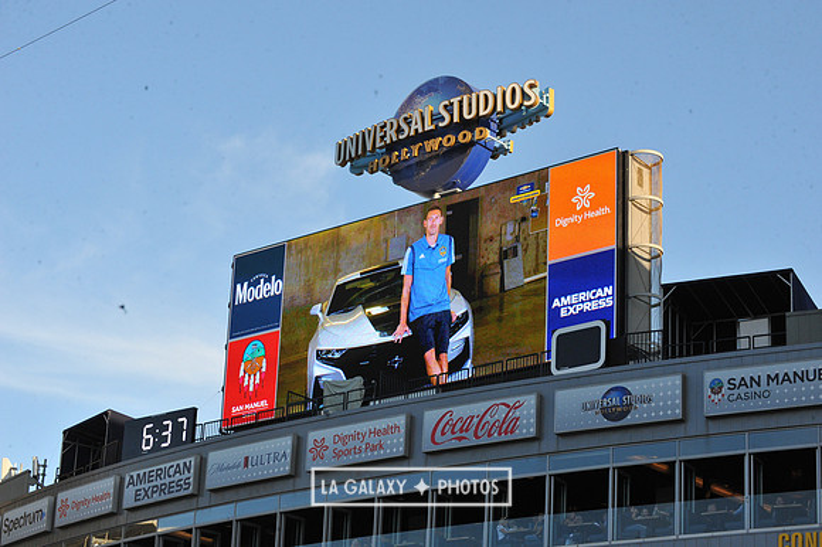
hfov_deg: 23.7
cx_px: 411
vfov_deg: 15.9
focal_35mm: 86
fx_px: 1962
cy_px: 274
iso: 1600
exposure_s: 1/800
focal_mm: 86
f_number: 14
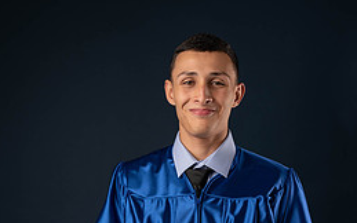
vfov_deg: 13.9
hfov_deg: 22.6
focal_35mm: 92
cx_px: 181
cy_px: 242
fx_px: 895
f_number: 5.6
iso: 200
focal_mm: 52
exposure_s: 1/100
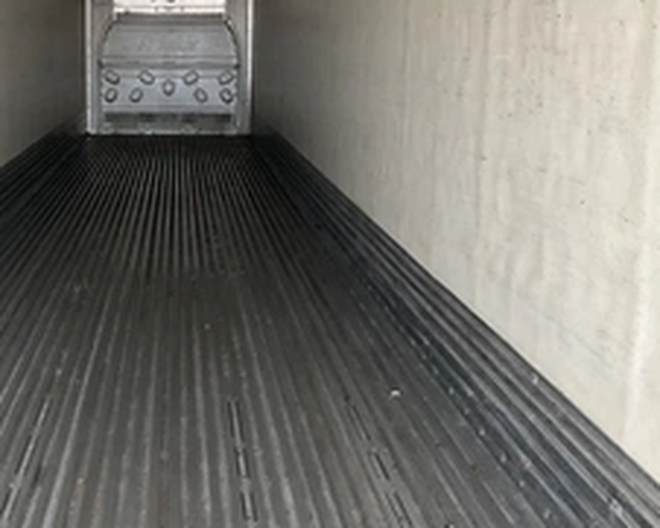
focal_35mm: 50
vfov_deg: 30.1
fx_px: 977
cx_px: 158
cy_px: 190
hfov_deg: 36.4
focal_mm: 3
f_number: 1.8
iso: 160
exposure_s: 1/60
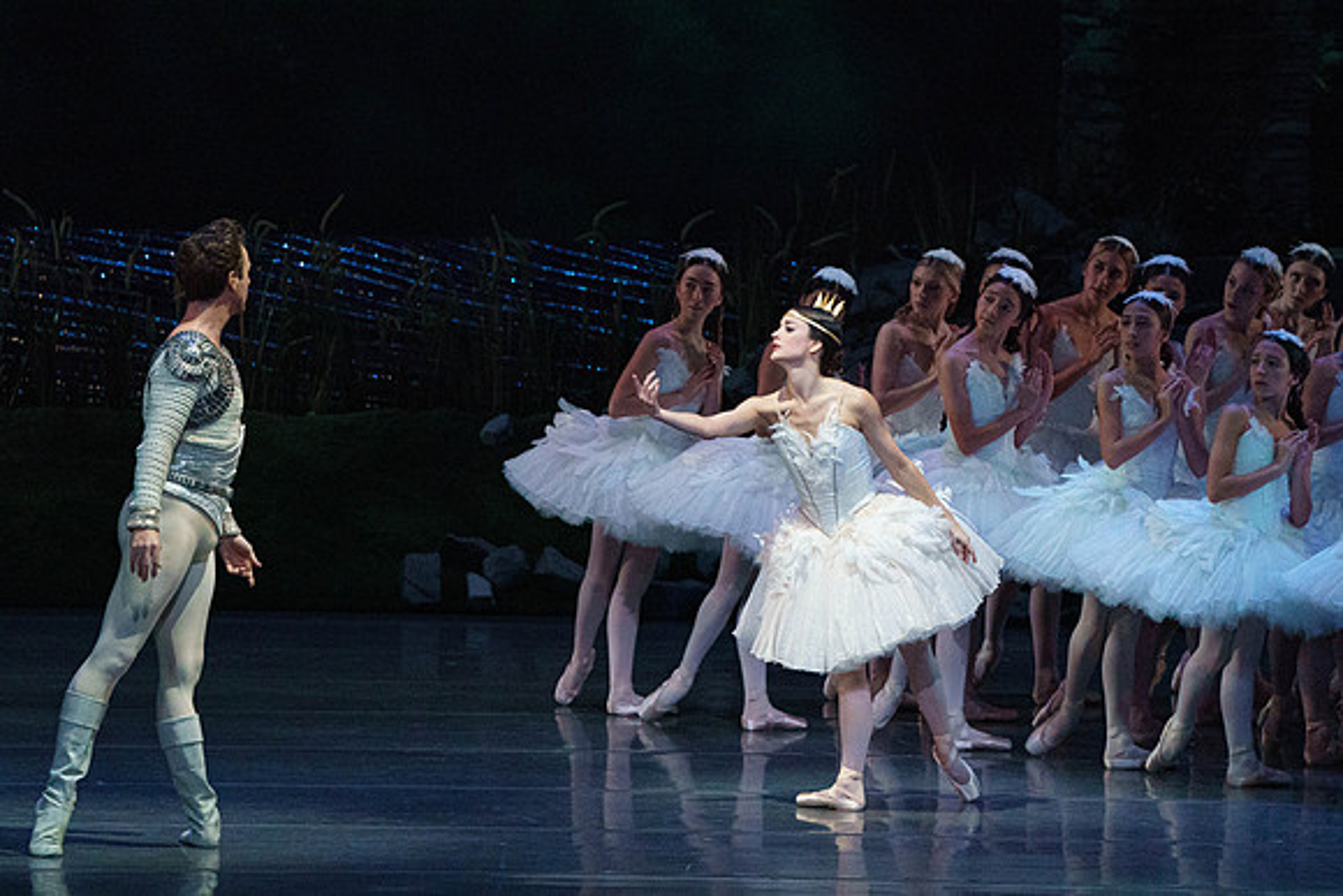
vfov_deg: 4.2
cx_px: 580
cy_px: 416
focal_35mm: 331
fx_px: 12338
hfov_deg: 6.2
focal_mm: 291
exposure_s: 1/250
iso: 8000
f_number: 5.6
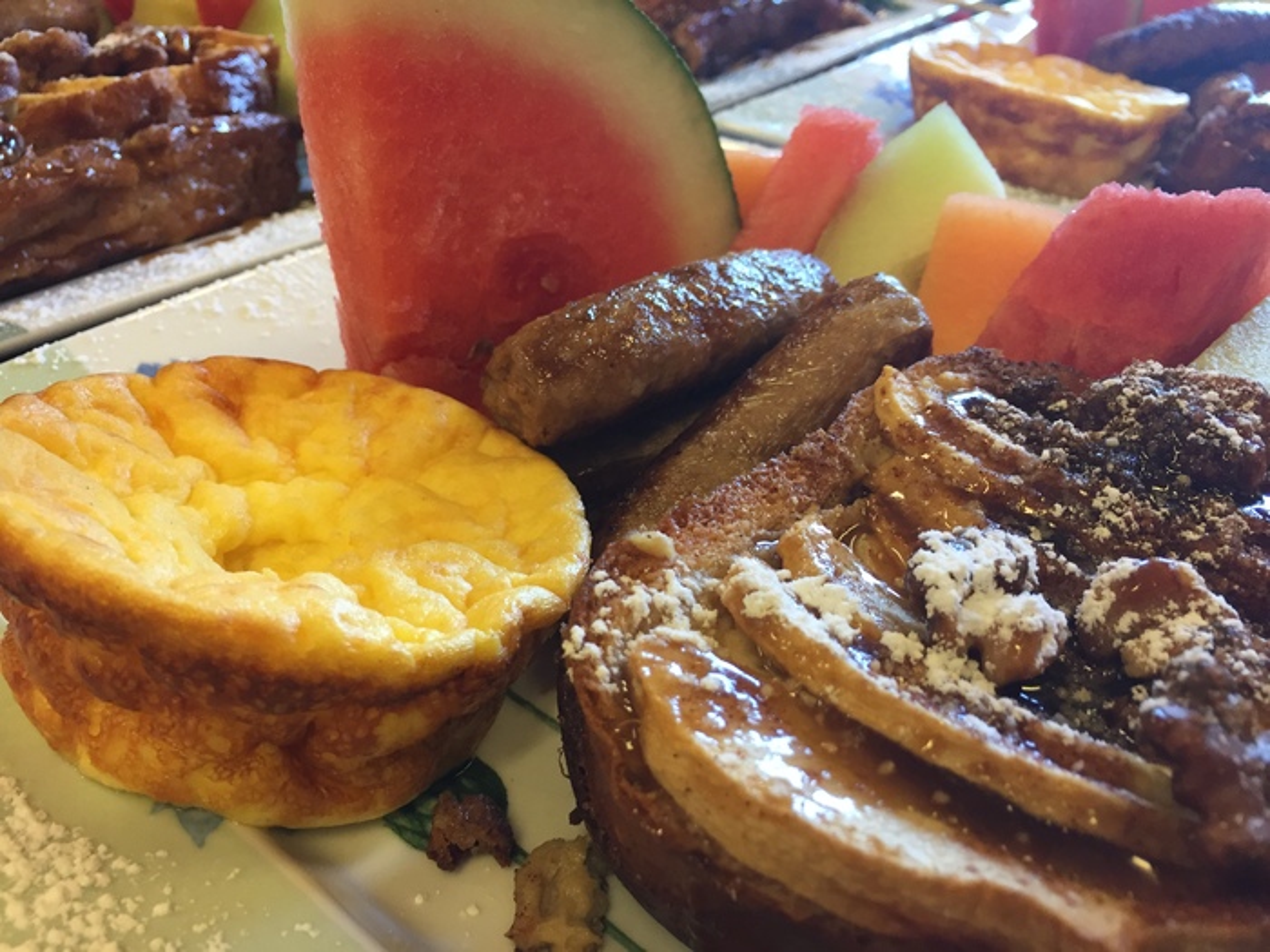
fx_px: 1064
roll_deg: -2.6
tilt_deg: -35.4
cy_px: 476
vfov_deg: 48.2
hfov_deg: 61.7
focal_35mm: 29
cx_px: 635
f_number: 2.2
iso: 64
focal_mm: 4.15
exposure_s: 1/33
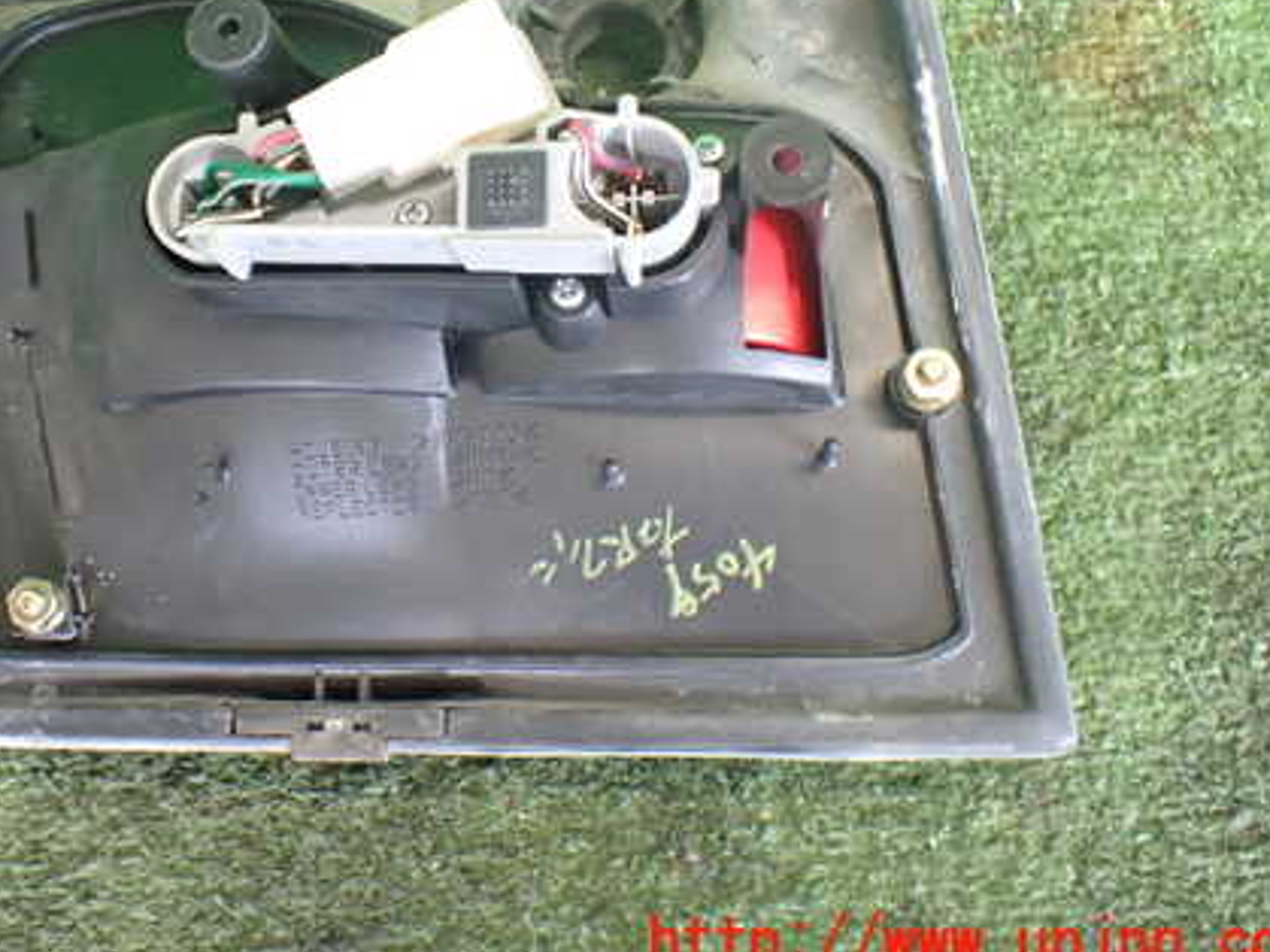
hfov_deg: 43.3
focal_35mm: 43
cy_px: 300
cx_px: 424
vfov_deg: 33.2
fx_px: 1577
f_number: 2.3
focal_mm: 5.4
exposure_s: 1/80
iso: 800
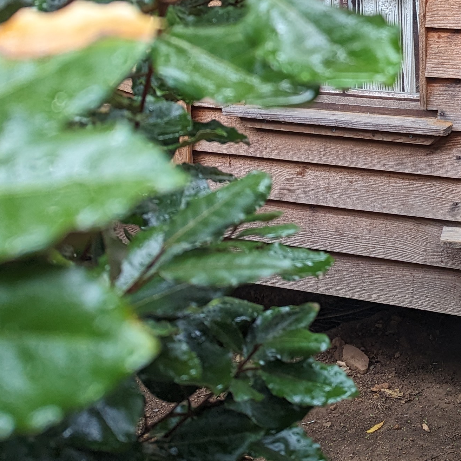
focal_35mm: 66
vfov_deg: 24.8
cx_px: 602
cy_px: -7
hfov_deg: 23.1
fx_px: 994
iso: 181
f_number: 1.85
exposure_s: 1/114
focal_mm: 6.81
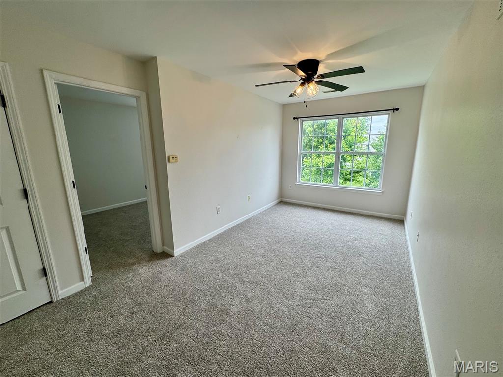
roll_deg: +1.2
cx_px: 252
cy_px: 188
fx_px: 203
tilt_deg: -13.0
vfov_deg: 85.7
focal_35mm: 14
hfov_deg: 102.1
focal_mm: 2.22
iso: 40
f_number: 2.2
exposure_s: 1/170
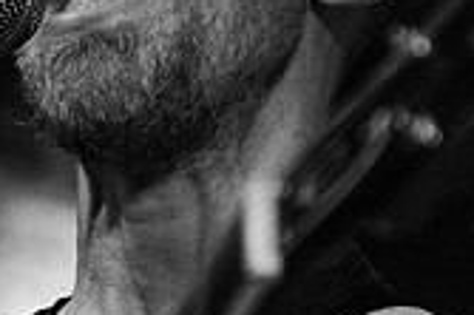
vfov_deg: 4.9
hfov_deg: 7.4
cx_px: -7
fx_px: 3657
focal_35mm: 278
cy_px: 51
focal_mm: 70
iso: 4000
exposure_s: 1/100
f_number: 3.2
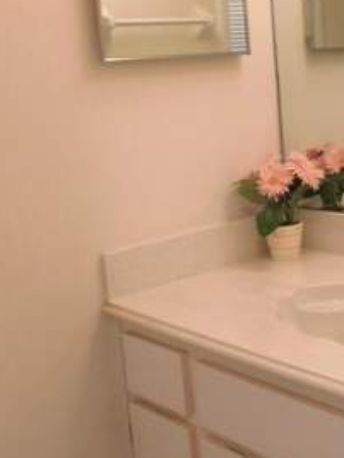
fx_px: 729
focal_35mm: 55
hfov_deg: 26.0
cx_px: 279
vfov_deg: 34.6
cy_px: 152
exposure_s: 1/30
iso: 250
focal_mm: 4
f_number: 3
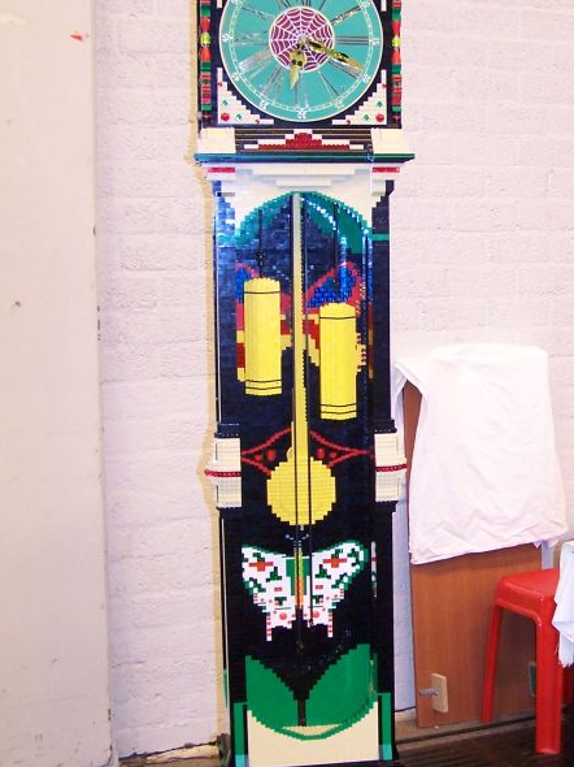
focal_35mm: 66
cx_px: 480
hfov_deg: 21.9
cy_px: 373
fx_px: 1460
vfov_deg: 29.4
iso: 140
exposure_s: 1/8
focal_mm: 6.3
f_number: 2.8
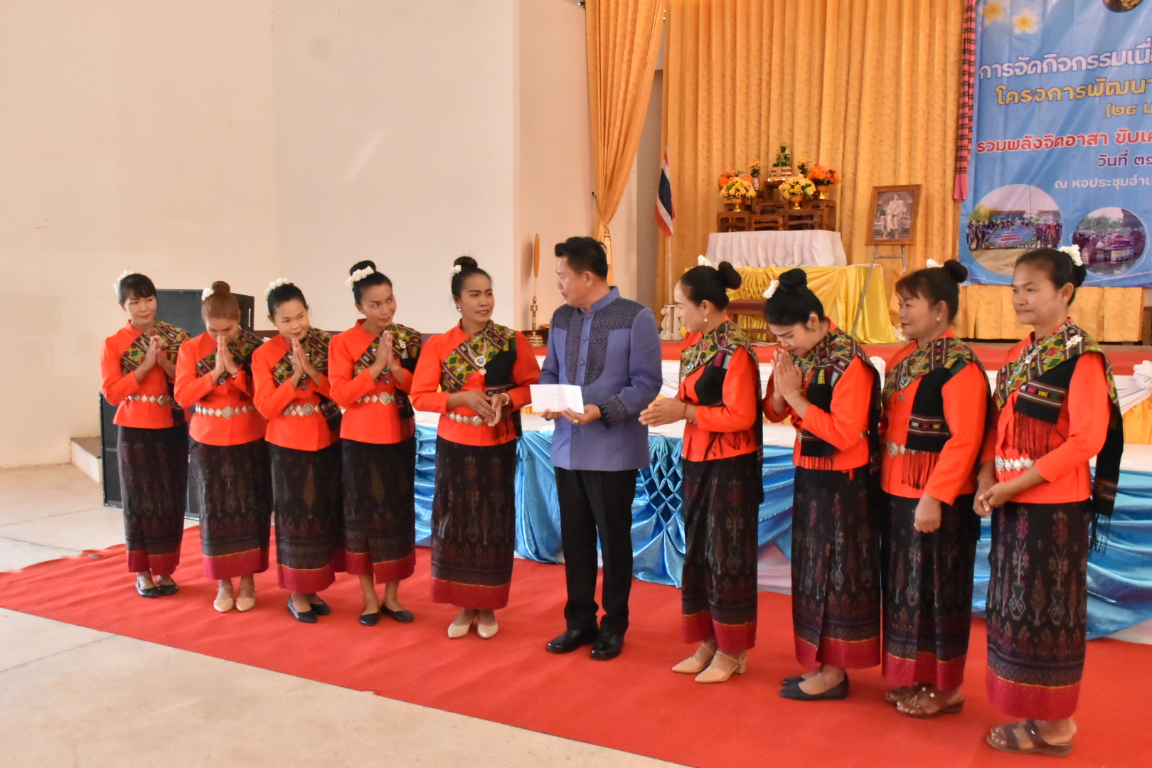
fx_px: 1104
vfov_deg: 38.4
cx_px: 576
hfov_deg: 55.1
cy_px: 384
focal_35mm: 34
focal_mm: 23
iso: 4000
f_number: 7.1
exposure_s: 1/200
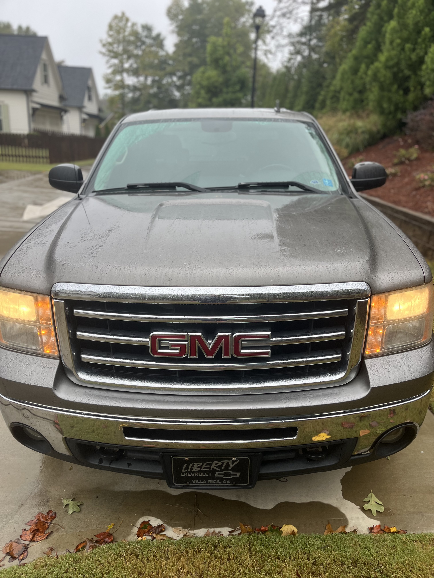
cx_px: 217
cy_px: 289
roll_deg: -1.7
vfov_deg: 67.3
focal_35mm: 26
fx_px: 435
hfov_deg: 53.1
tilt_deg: -21.0
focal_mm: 5.1
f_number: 1.6
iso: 50
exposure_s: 1/334
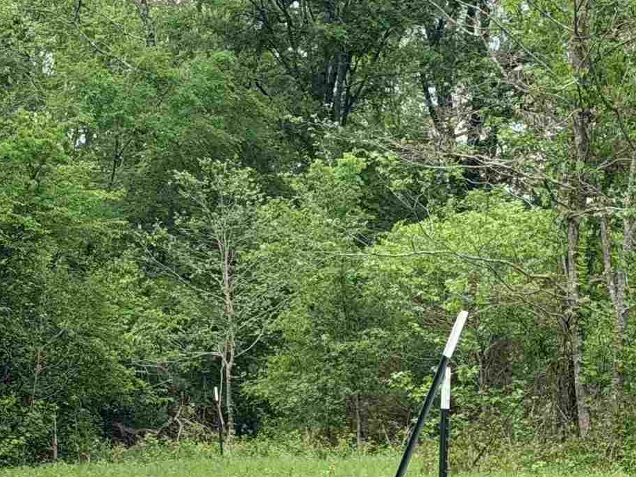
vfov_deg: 9.2
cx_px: 524
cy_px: 362
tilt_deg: +0.2
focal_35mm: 161
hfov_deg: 12.2
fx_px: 2958
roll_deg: -0.4
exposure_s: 1/1203
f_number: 1.78
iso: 64
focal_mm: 6.76
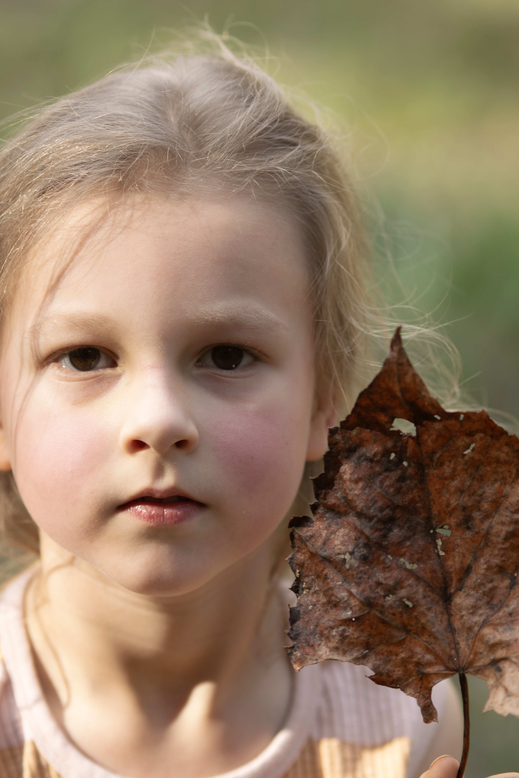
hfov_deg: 10.8
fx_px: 2757
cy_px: 389
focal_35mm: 128
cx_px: 260
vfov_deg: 16.1
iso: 100
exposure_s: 1/400
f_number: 2.8
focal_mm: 85
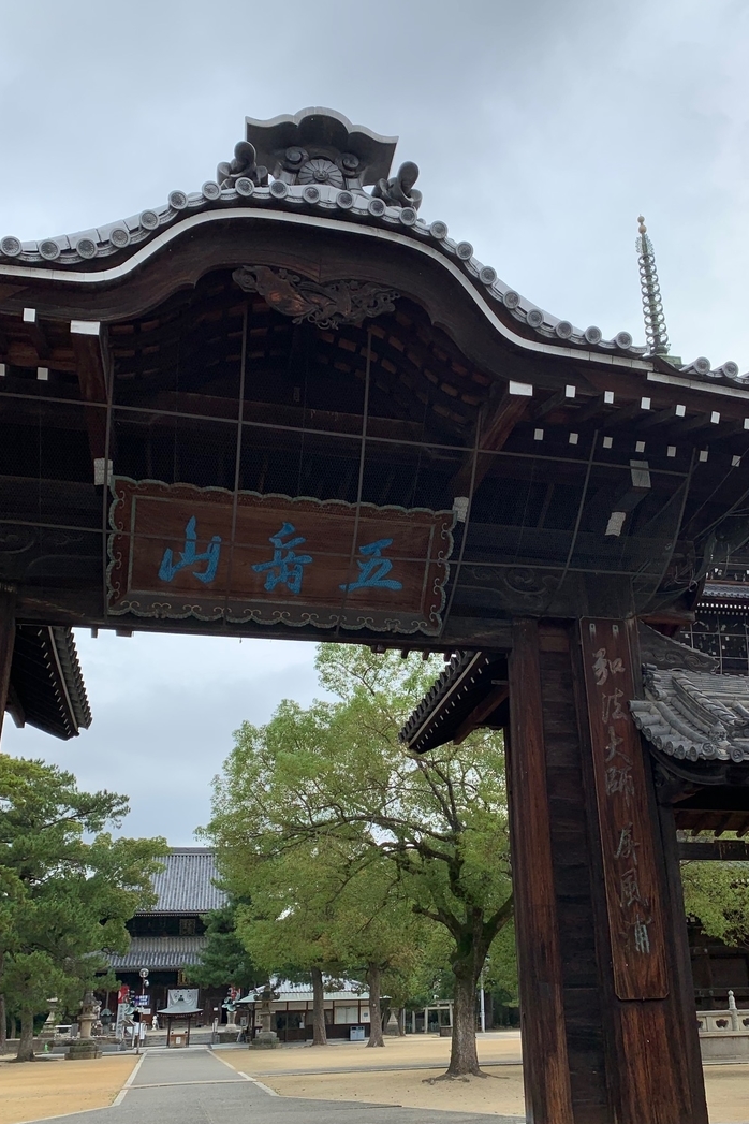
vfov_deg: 60.2
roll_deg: +1.3
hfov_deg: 42.2
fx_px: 967
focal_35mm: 31
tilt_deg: +23.3
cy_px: 608
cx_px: 442
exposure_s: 1/789
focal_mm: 4.25
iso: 25
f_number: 1.8
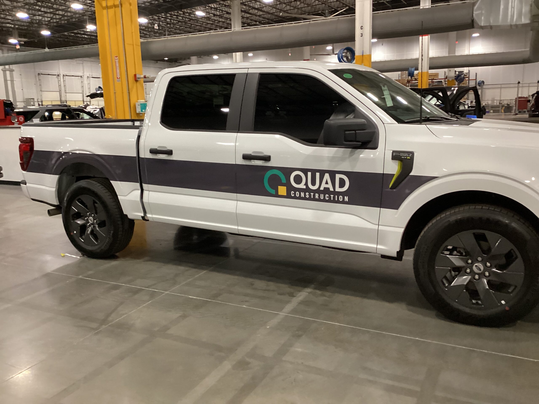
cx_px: 270
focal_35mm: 31
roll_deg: +1.6
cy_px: 202
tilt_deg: -9.4
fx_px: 483
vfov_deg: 45.4
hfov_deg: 58.4
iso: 400
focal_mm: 3.3
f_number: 2.4
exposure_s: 1/40
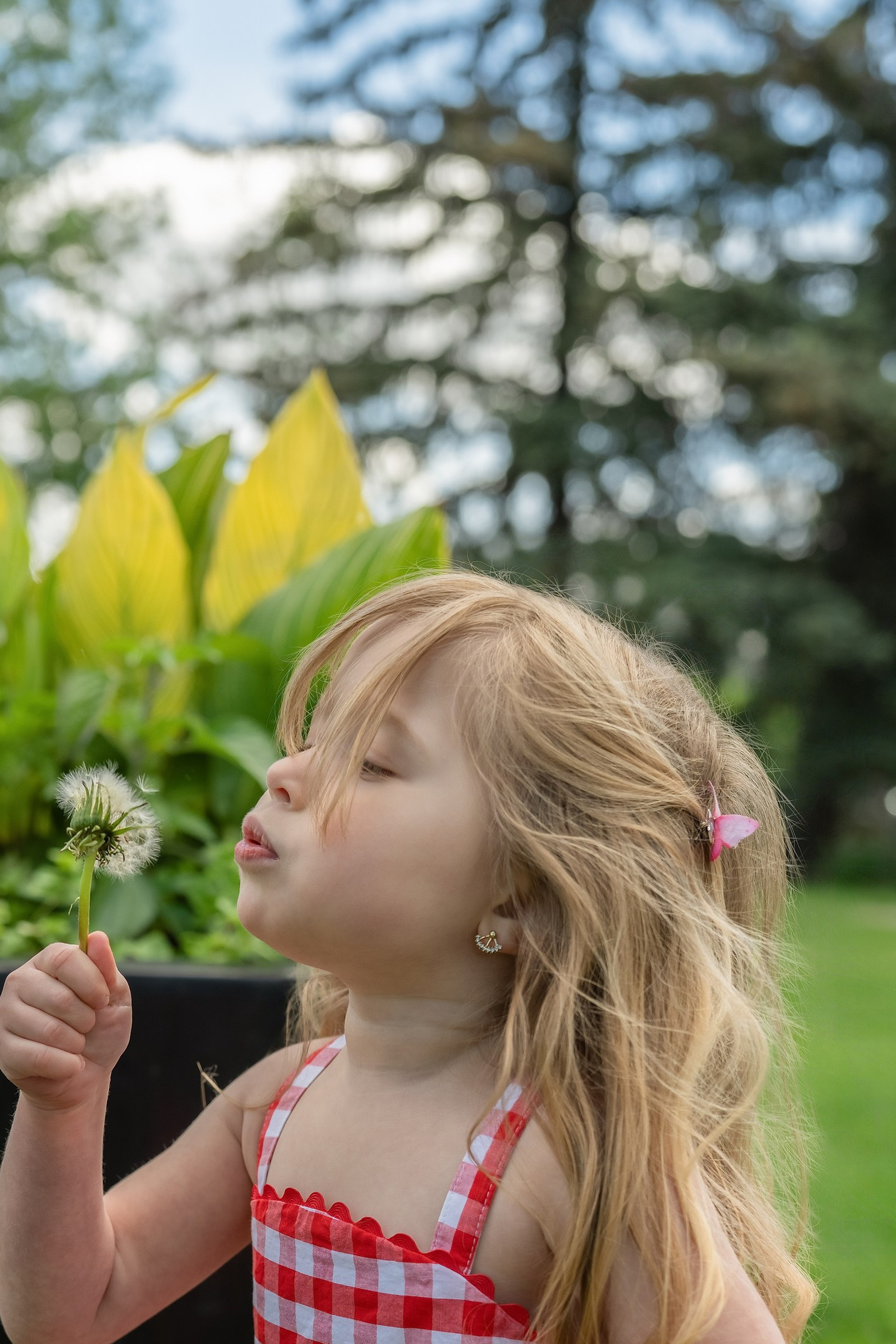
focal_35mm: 66
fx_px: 2463
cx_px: 224
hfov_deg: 20.5
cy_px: 1059
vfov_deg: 29.9
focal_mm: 35
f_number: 2.8
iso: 125
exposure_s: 1/800
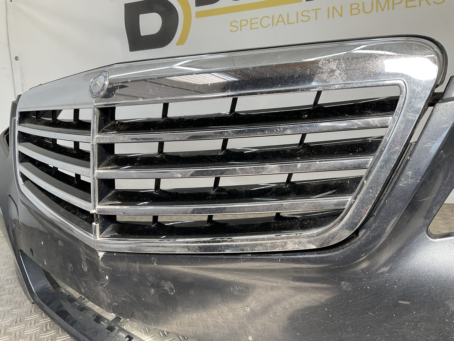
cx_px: 227
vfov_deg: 48.2
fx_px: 380
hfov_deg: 61.7
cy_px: 170
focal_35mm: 29
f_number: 1.8
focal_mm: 3
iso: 16
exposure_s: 1/173
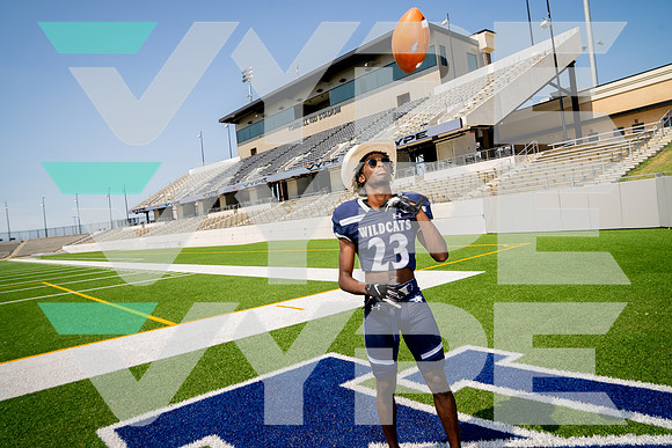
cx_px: 336
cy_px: 224
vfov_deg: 53.2
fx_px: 448
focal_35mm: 24
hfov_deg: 73.7
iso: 100
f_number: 7.1
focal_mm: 24
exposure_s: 1/250
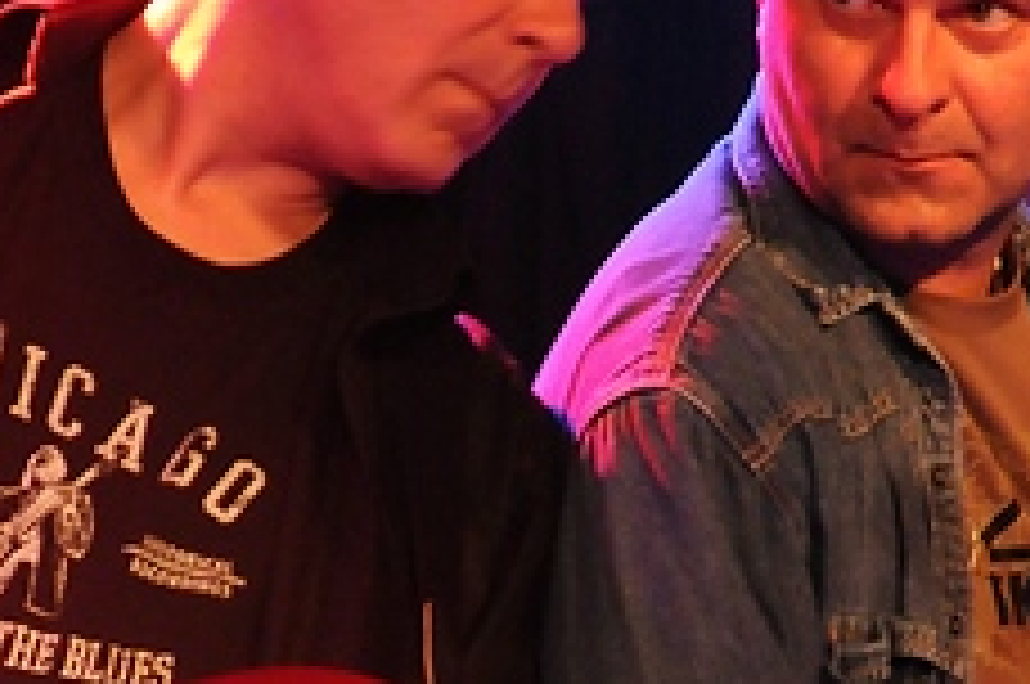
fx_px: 8221
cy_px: 718
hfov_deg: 7.2
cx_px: 585
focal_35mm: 288
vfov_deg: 4.8
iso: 1600
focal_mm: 55
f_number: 2.8
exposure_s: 1/25
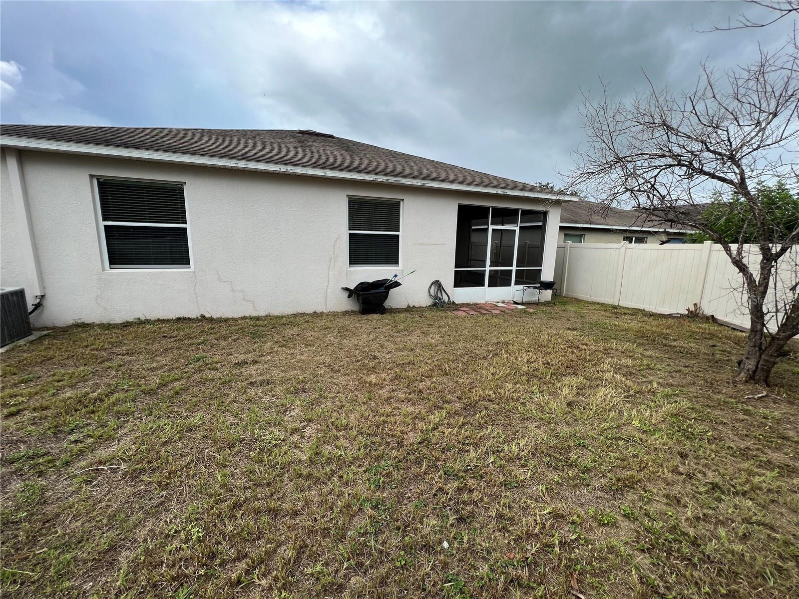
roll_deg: -0.3
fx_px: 300
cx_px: 400
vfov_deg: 89.9
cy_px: 300
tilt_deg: -11.2
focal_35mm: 13
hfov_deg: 106.2
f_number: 1.8
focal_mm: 1.57
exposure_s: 1/598
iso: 32
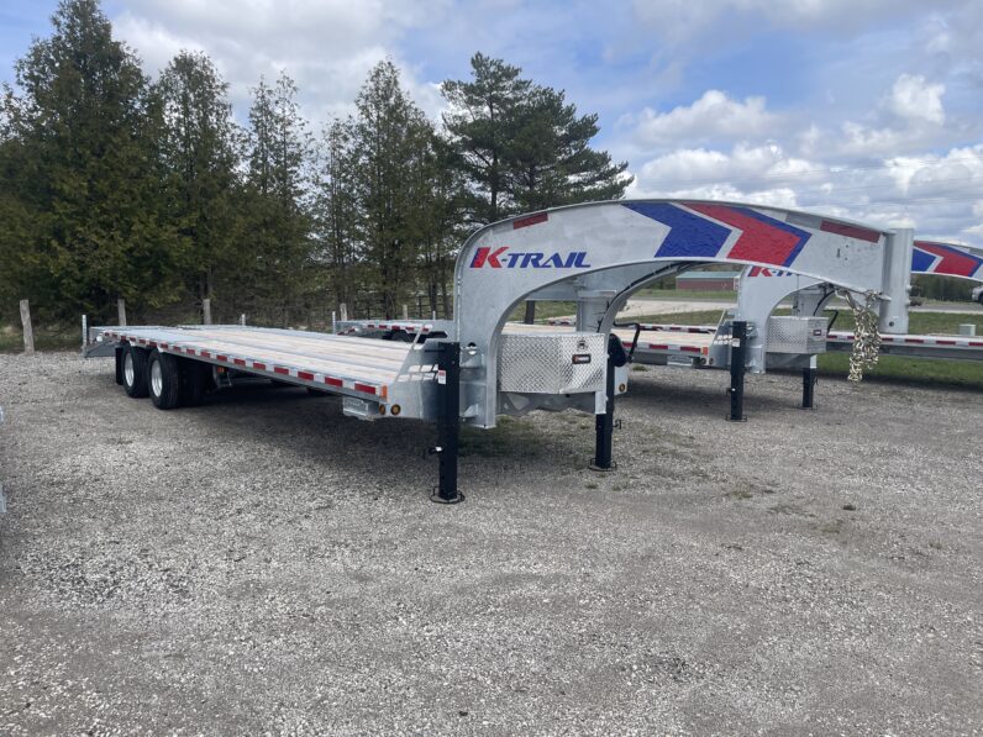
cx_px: 492
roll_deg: -1.4
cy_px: 368
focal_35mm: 26
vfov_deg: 53.1
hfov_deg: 67.3
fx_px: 738
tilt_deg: -5.7
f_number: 1.6
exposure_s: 1/3125
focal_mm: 4.2
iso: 32
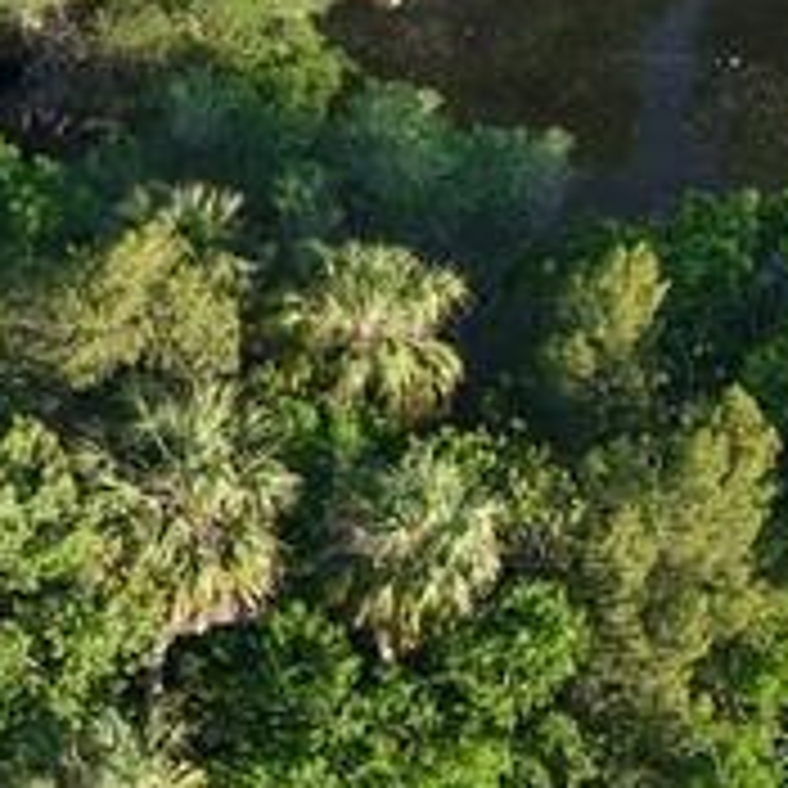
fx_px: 3194
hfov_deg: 12.9
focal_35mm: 124
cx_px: -585
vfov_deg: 13.9
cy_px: 36
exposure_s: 1/1000
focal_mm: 6.48
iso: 100
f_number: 1.8
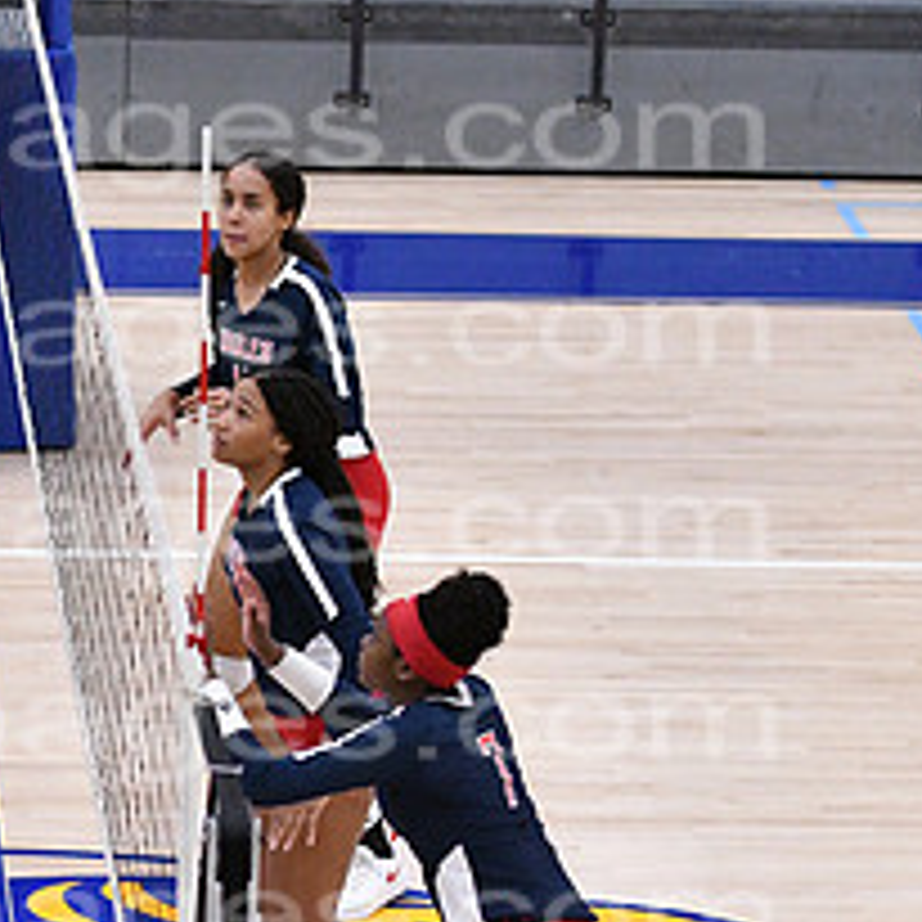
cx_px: -234
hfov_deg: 6.9
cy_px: 825
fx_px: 7624
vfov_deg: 6.9
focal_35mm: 253
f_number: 3.2
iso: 6400
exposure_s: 1/1000
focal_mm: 70
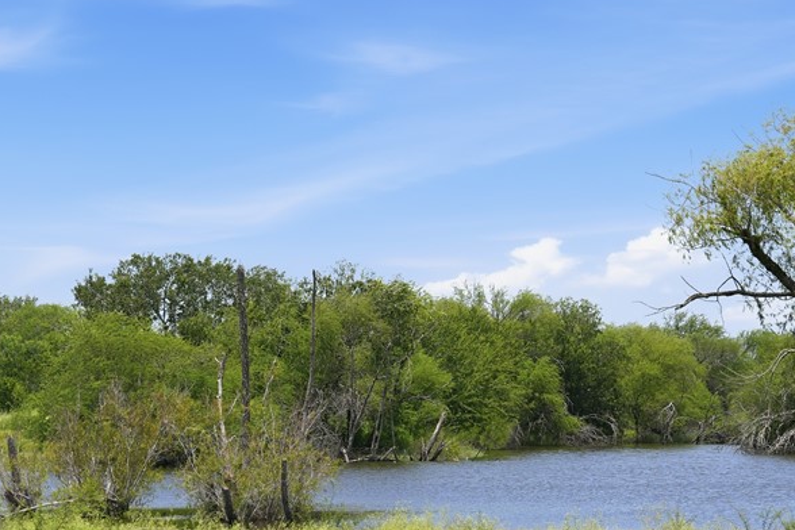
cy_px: 396
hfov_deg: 14.0
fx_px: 3224
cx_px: 297
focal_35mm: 146
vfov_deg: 9.4
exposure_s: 1/160
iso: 100
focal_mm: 79
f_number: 9
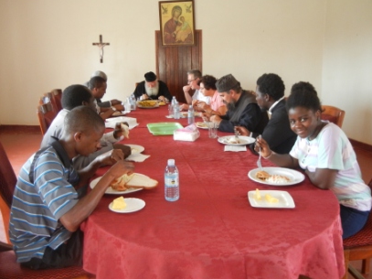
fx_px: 355
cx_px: 199
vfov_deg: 42.9
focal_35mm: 33
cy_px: 131
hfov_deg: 55.3
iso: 400
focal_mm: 5.4
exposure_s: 1/21
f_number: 3.5
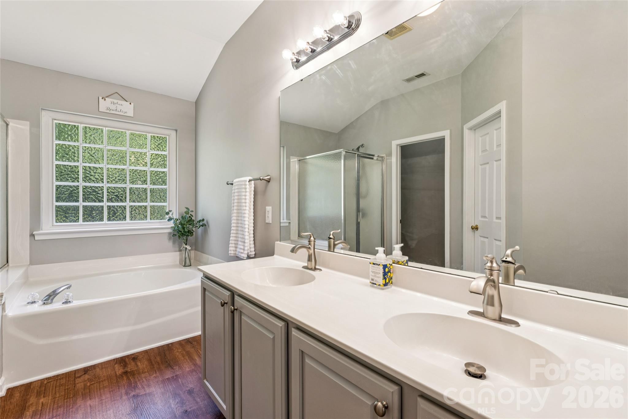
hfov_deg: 95.7
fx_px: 284
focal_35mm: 16
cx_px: 314
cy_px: 210
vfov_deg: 72.7
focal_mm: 16.3
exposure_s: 1/10
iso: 100
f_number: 9
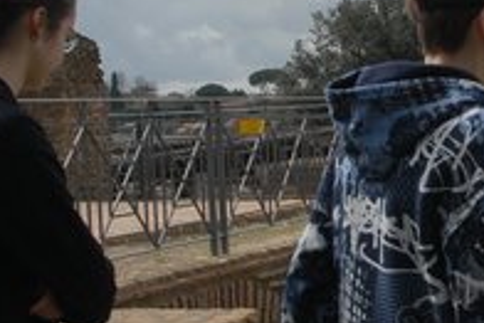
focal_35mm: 107
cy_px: 115
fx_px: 1440
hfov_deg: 18.2
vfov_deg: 12.8
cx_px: 573
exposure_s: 1/350
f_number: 8
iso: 200
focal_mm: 14
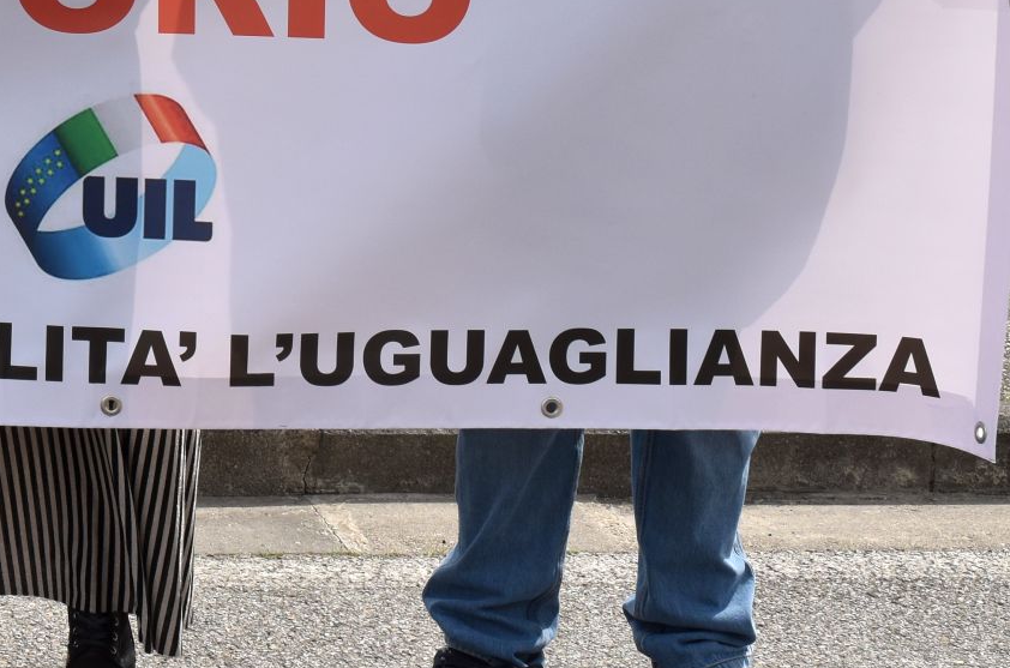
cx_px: -35
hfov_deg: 20.5
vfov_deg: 13.9
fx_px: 2692
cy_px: -25
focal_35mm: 96
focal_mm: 27
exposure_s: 1/320
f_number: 9
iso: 200
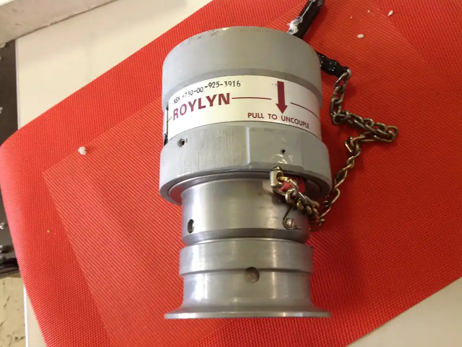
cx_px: 231
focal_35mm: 36
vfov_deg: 39.7
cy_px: 174
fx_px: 481
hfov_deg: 51.3
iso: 64
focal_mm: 4.28
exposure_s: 1/15
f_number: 2.4
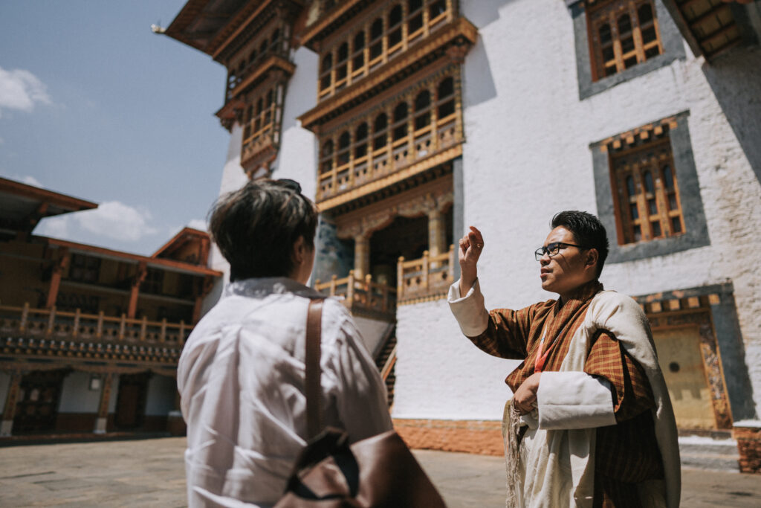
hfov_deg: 73.7
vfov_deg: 53.1
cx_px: 380
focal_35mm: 24
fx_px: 507
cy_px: 254
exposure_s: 1/32000
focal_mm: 24
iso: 320
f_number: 1.4
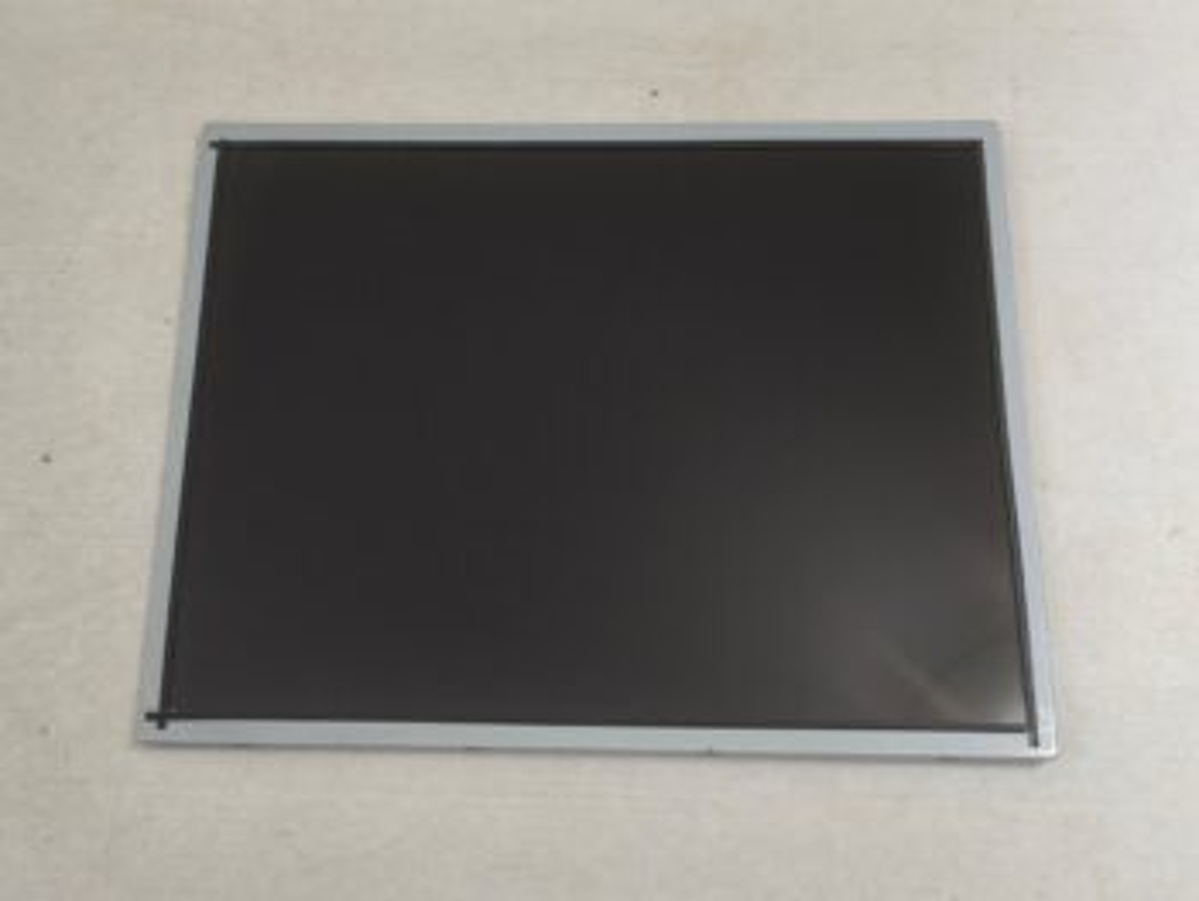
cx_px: 600
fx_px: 1213
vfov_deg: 40.7
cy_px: 450
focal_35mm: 35
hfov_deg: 52.6
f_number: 1.6
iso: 400
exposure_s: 1/50
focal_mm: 6.57
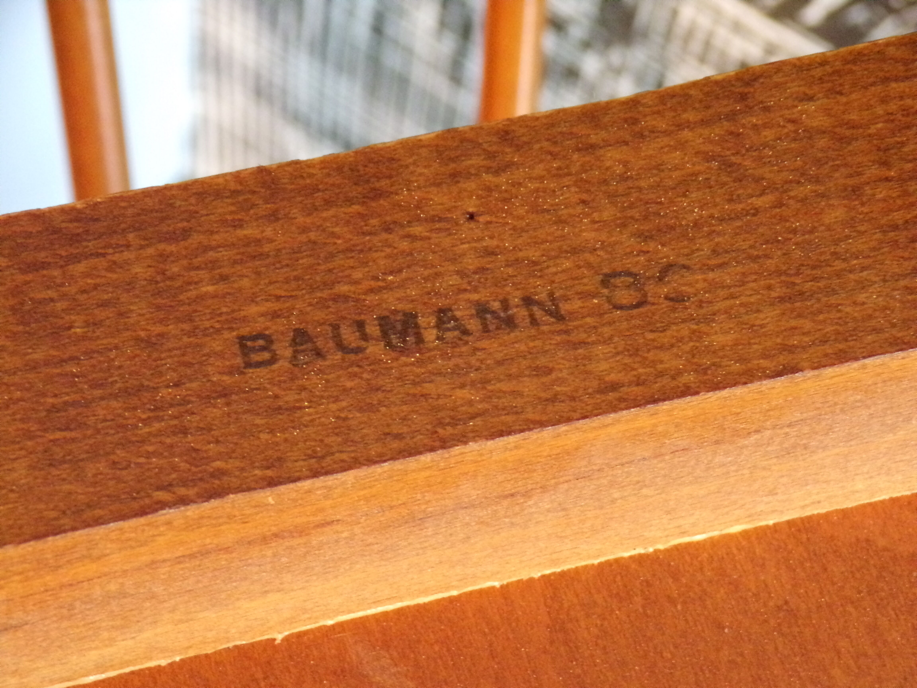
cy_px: 344
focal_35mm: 114
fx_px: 3020
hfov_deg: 17.3
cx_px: 458
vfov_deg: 13.0
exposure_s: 1/12
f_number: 4.3
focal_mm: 20.4
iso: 800
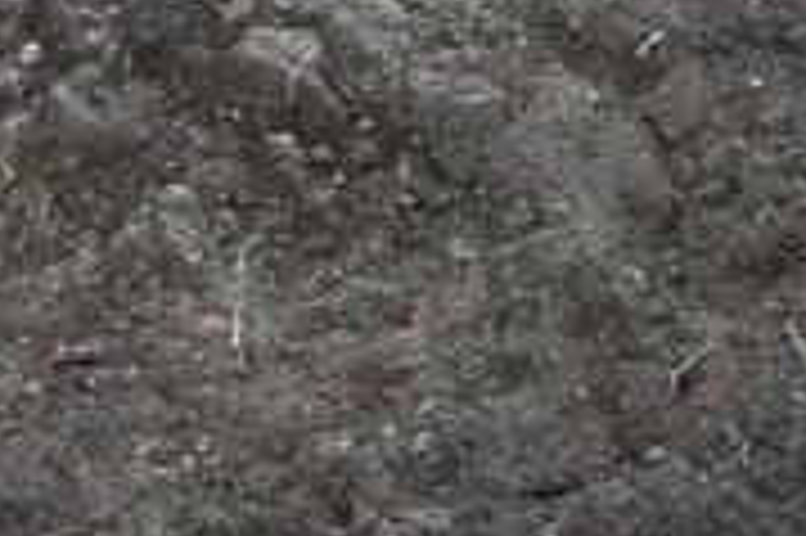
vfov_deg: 4.4
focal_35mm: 302
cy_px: -815
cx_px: 2022
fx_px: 6755
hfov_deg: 6.5
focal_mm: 24
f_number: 8
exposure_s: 1/40
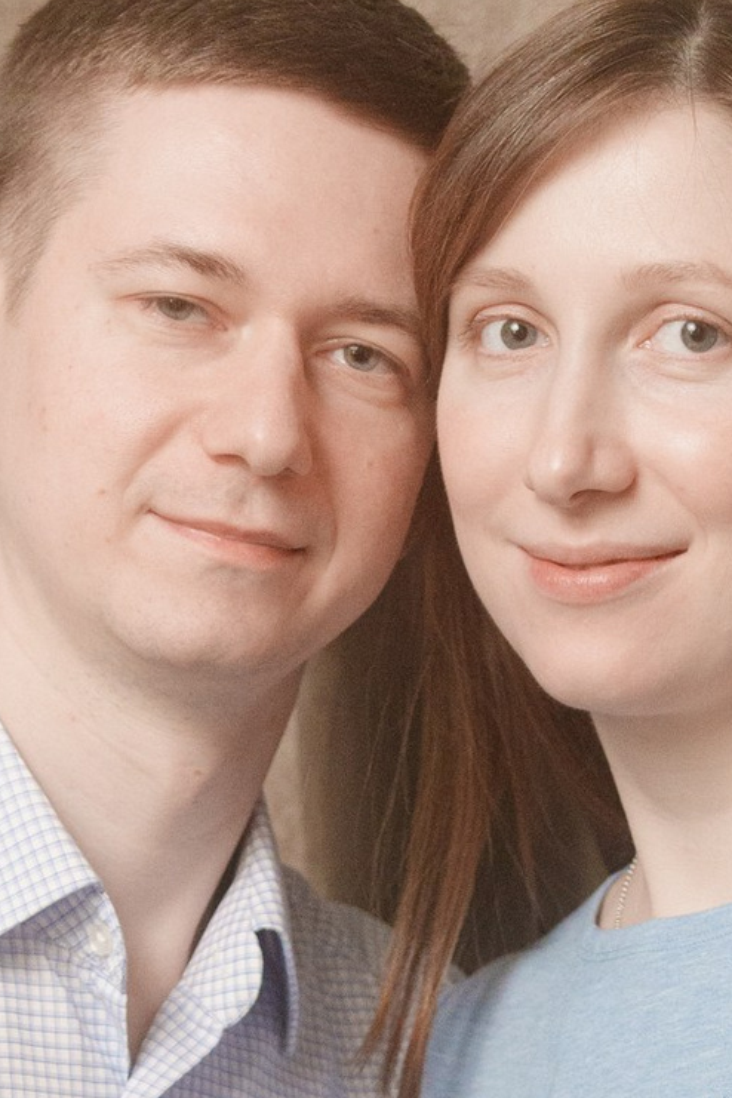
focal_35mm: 259
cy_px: 2129
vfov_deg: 7.6
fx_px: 7899
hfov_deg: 5.3
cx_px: 489
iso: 1000
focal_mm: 50
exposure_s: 1/60
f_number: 2
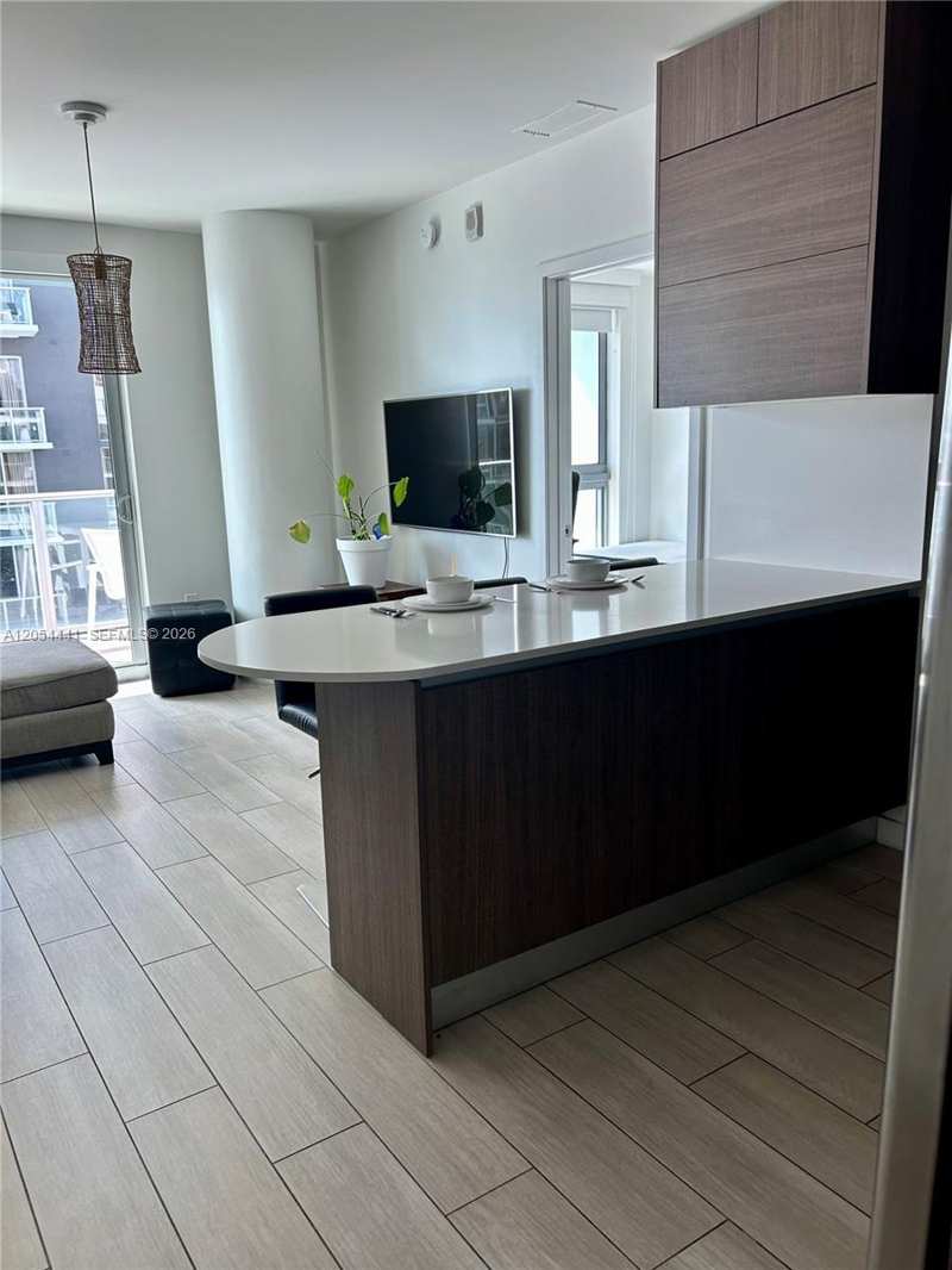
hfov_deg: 53.1
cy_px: 635
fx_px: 953
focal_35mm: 26
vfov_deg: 67.3
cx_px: 476
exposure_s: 1/120
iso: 40
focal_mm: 5.7
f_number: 1.5
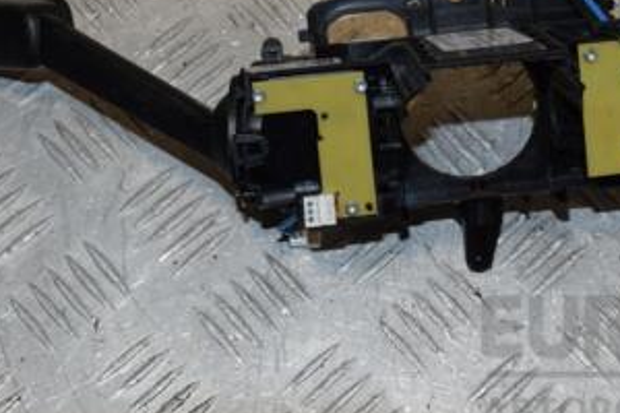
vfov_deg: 15.0
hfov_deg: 22.5
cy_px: 52
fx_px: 1550
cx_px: 442
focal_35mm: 90
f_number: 11
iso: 800
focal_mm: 30
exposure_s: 1/200
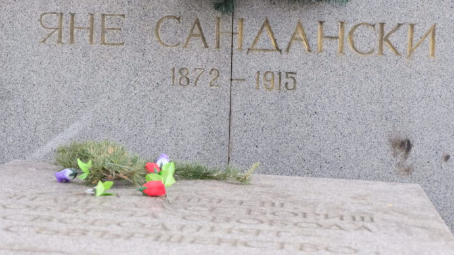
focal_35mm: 77
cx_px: 226
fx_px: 927
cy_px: 112
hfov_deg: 27.5
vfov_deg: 15.7
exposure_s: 1/60
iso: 3200
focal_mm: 48.4
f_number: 5.6
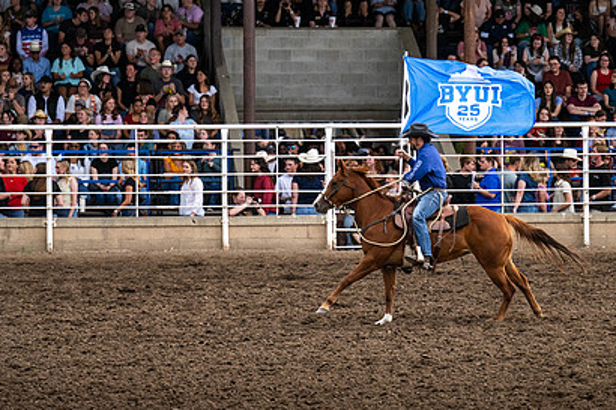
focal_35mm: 193
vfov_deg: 7.1
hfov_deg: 10.7
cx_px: 392
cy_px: 128
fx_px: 3301
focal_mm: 115
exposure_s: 1/10000
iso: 1250
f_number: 2.8
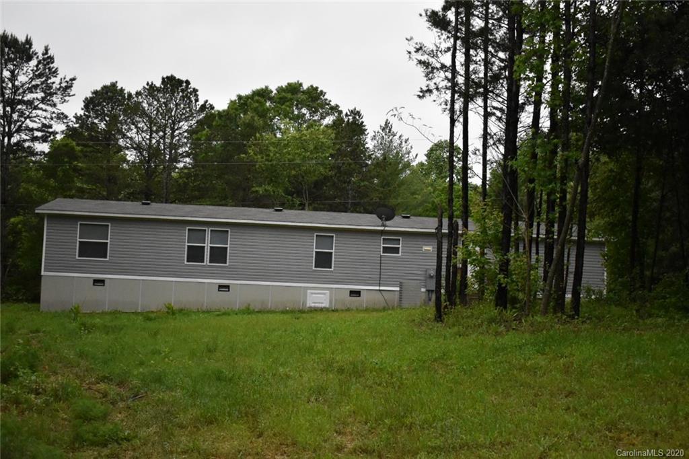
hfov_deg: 42.3
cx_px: 344
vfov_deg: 28.9
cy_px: 230
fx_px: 890
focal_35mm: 46
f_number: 4.2
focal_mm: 31
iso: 3600
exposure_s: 1/4000
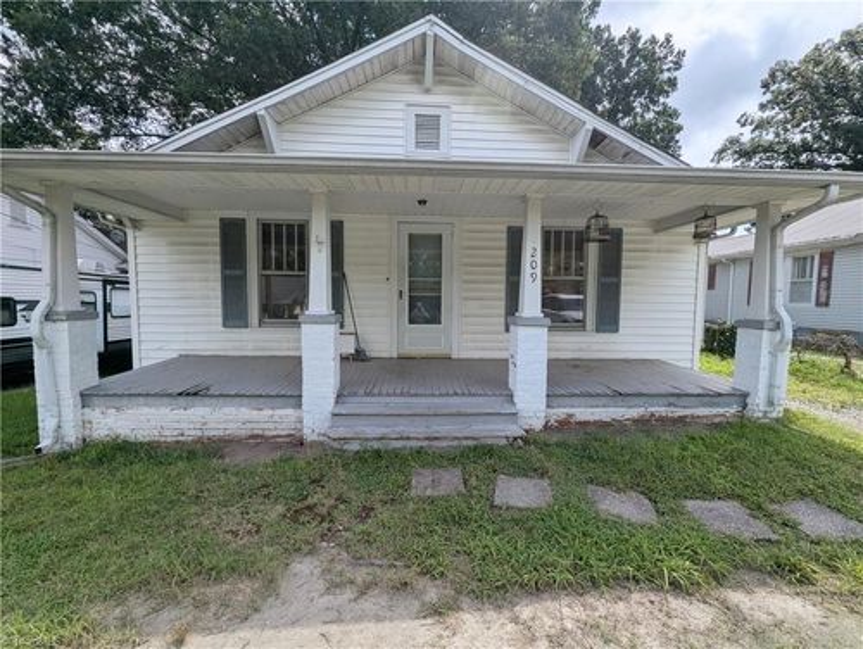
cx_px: 432
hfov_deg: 106.1
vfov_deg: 90.0
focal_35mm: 13
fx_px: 324
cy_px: 324
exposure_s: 1/2398
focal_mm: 1.95
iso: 36
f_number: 2.2
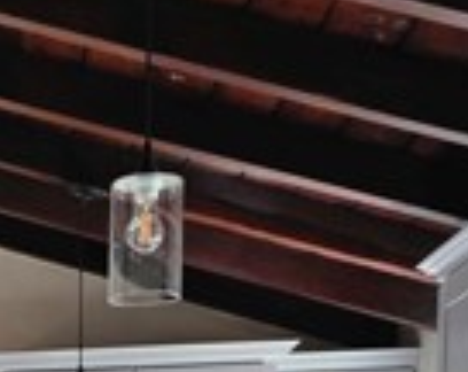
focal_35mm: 106
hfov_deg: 16.9
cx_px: -172
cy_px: 696
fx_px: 1464
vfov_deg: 12.9
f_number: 1.7
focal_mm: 6.25
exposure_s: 1/180
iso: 64
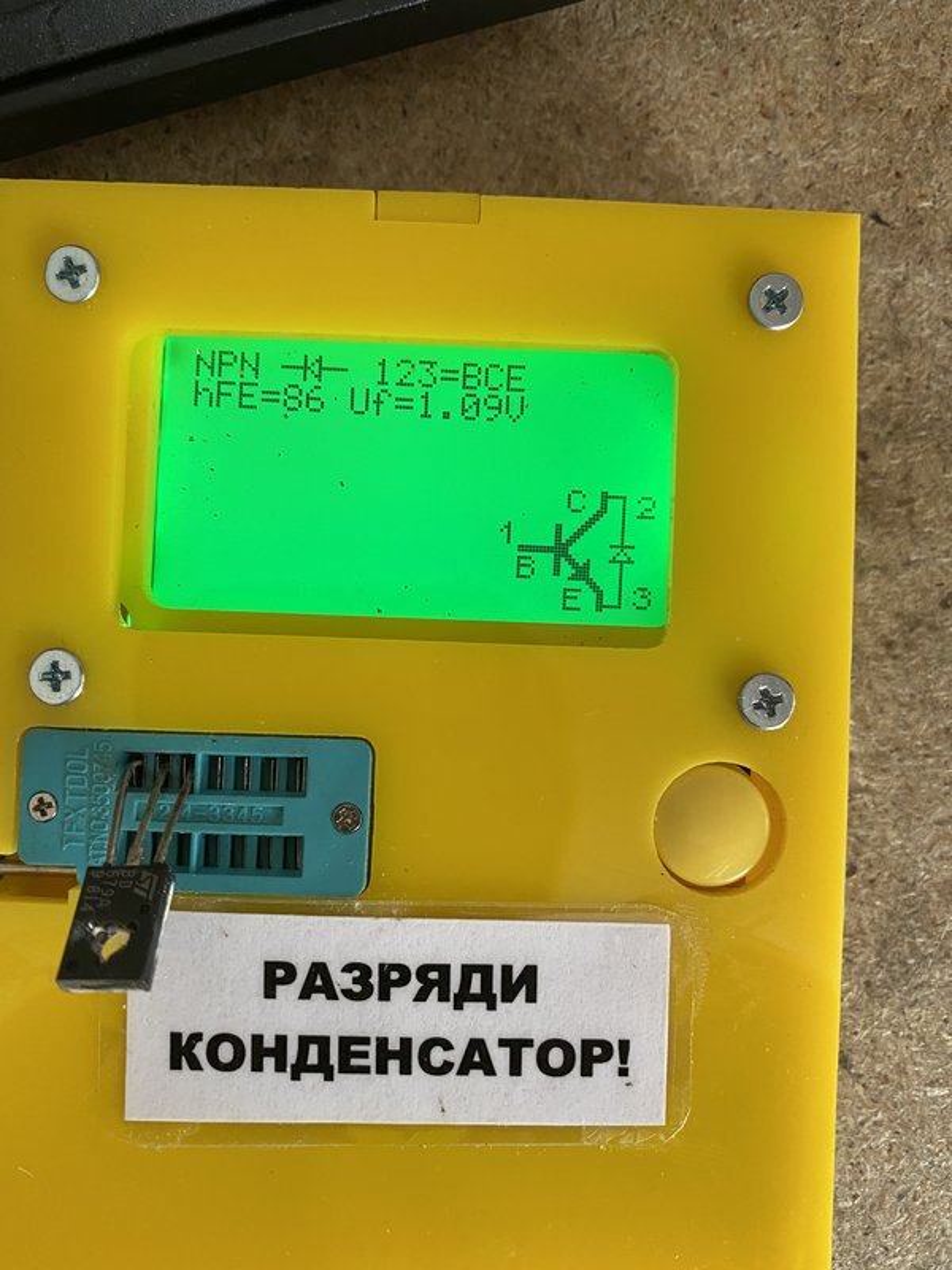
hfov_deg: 53.1
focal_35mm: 26
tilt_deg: -88.6
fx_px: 953
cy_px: 635
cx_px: 476
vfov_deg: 67.3
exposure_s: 1/64
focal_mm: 4.25
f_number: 1.8
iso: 125
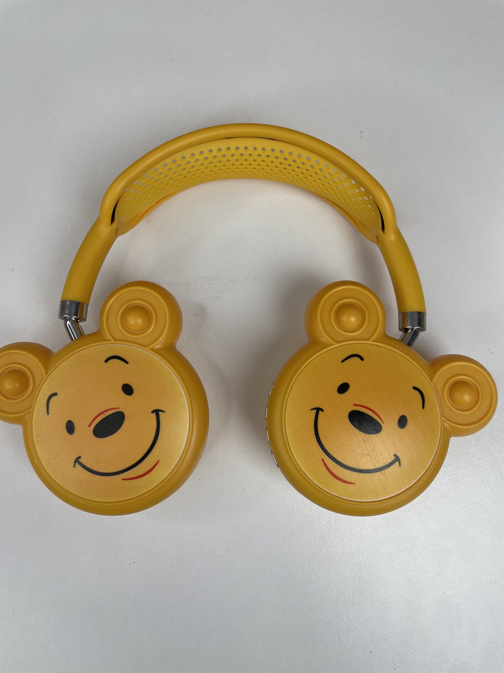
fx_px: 505
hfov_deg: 53.1
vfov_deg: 67.3
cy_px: 336
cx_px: 252
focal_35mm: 26
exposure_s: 1/477
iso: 50
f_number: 1.6
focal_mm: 4.2
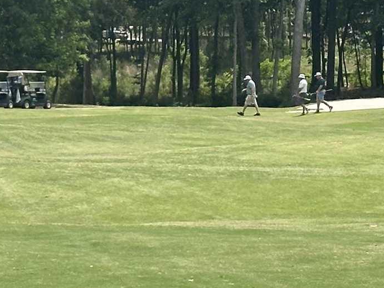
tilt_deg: +2.0
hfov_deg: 9.2
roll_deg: -0.3
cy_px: -78
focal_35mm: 214
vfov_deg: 6.9
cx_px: 316
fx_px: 2374
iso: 64
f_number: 1.78
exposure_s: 1/3876
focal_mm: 6.86
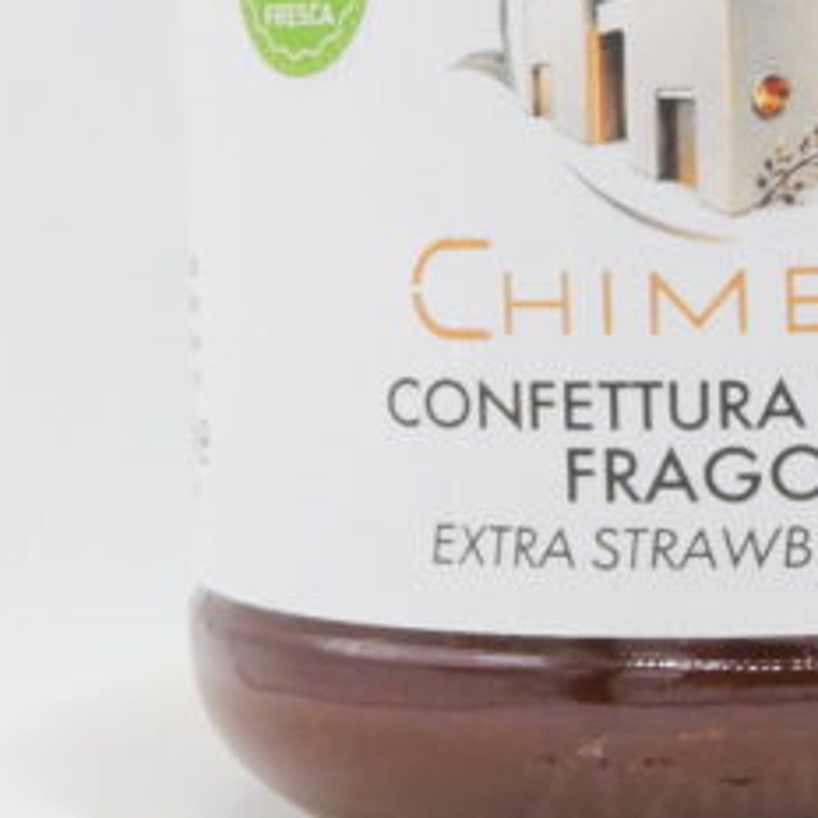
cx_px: 776
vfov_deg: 13.5
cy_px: 391
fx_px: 3449
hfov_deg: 13.4
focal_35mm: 129
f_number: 6.3
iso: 100
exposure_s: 1/80
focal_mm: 5.8
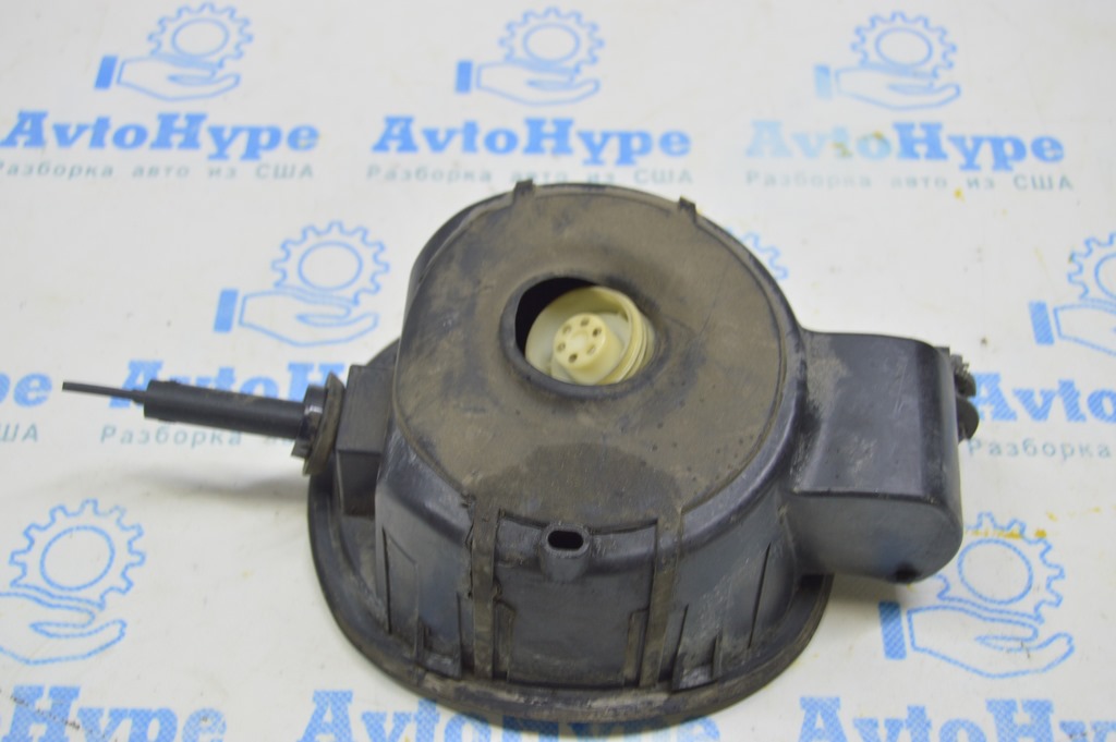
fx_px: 1440
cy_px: 371
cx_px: 558
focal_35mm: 46
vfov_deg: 28.9
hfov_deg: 42.4
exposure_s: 1/20
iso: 400
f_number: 5.6
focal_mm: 31
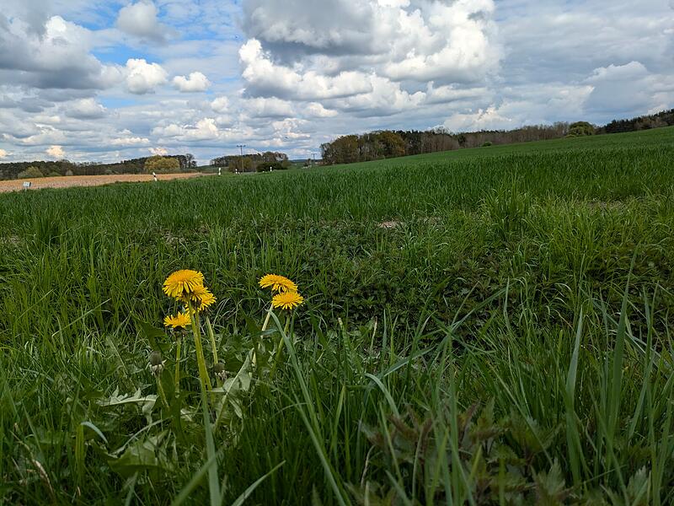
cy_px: 253
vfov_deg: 54.9
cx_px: 337
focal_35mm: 25
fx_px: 487
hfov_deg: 69.4
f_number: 1.89
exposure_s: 1/2370
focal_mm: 5.43
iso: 45
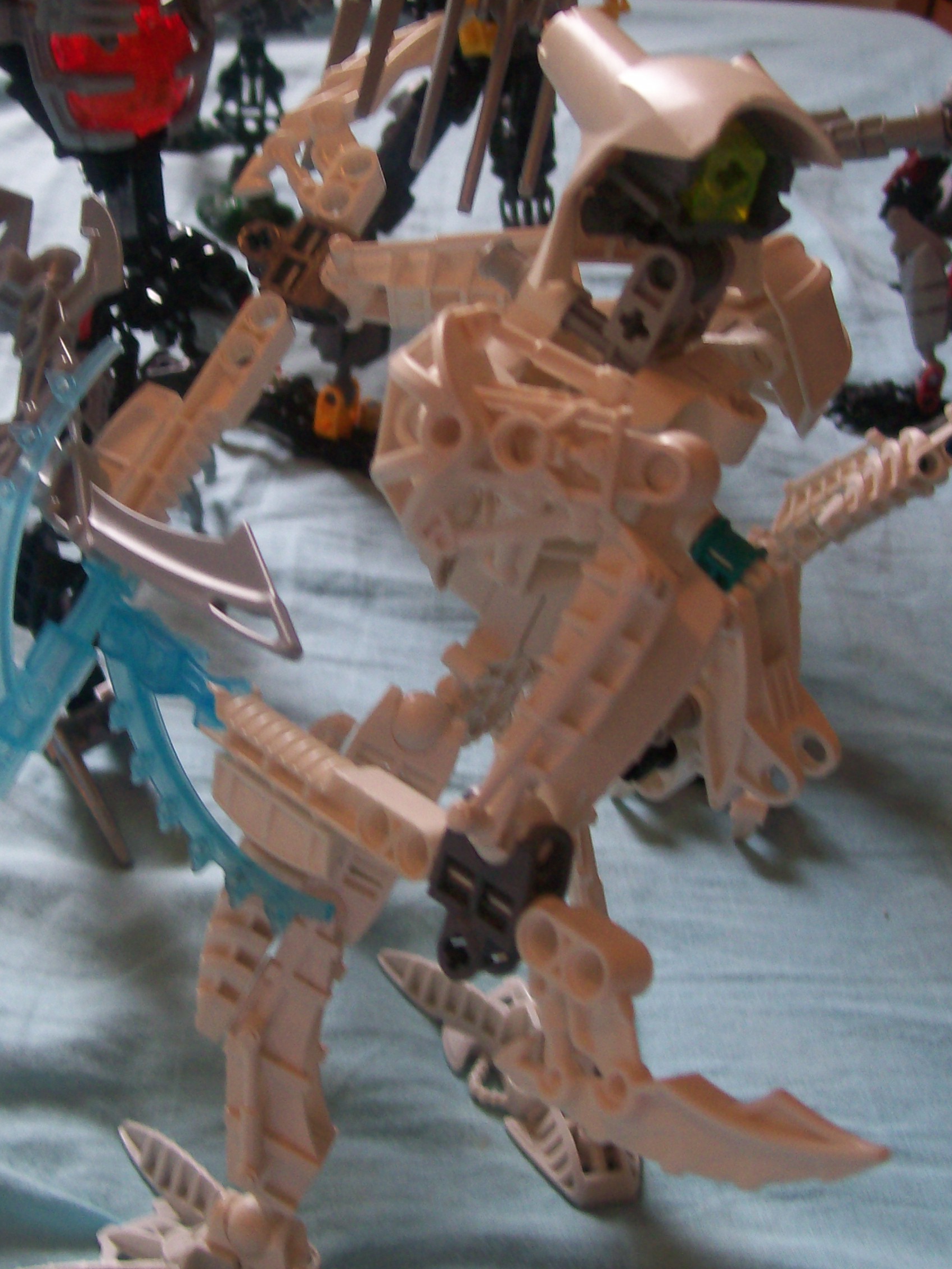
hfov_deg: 29.6
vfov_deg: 38.8
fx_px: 1797
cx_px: 359
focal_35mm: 49
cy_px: 526
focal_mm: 6
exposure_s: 1/36.6
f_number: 2.7
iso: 80
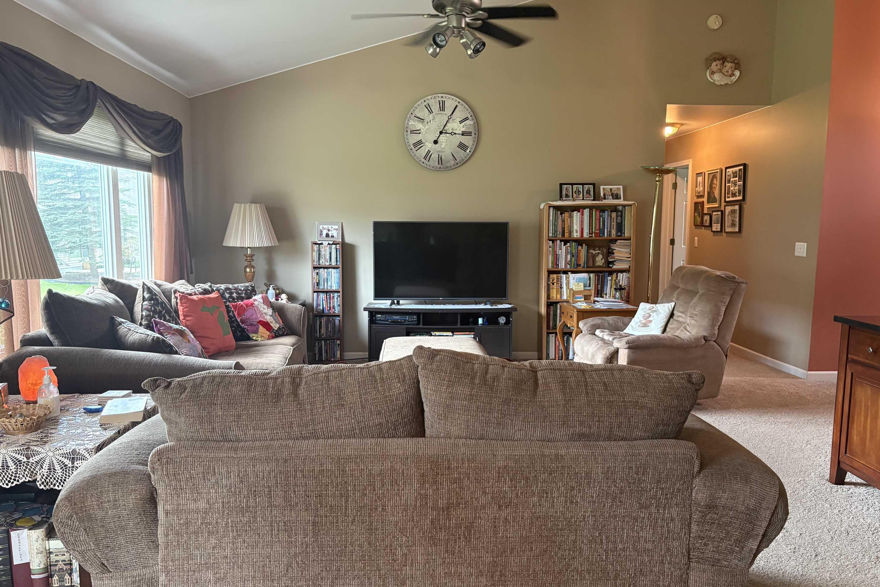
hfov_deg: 65.5
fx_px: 684
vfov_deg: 46.4
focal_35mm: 28
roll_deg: +0.2
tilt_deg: -5.7
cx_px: 455
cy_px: 304
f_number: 1.6
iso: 250
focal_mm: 5.96
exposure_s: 1/60
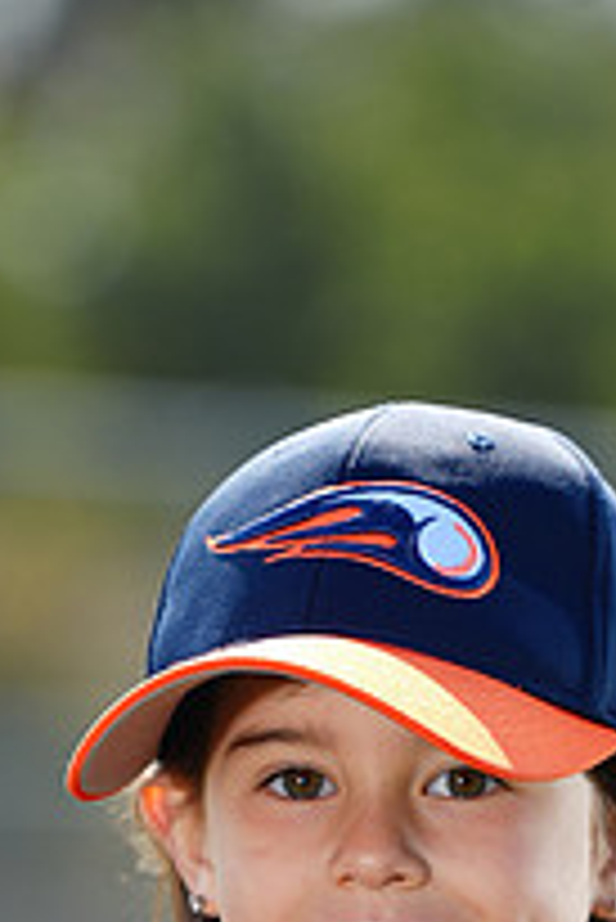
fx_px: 14502
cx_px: 344
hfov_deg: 2.4
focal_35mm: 566
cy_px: 1264
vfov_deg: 3.6
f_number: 4
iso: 50
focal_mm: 200
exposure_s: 1/250
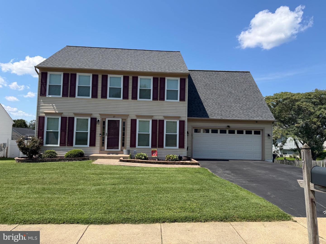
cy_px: 122
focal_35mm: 24
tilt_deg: +2.7
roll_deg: -1.3
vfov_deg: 56.8
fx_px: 226
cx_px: 163
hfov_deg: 71.6
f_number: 1.78
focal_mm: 6.76
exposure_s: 1/4167
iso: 80
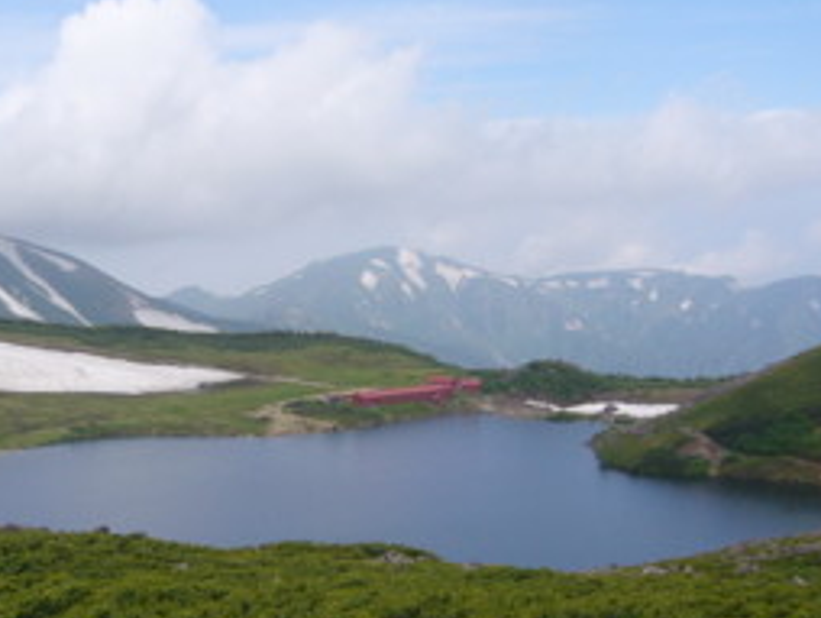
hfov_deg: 31.0
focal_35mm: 62
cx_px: 284
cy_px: 359
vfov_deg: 23.7
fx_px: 1472
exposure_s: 1/200
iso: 80
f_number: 5.6
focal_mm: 5.8
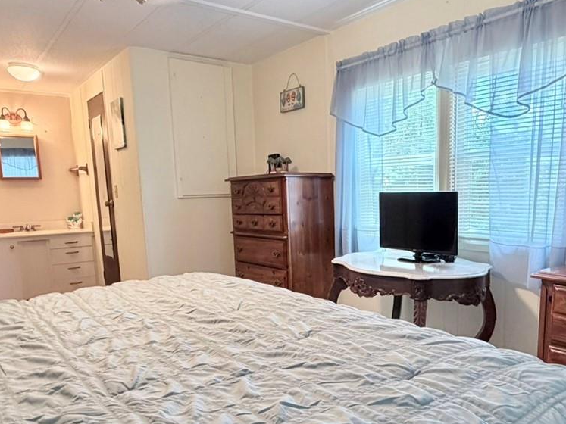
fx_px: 490
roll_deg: +0.3
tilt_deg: -9.9
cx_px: 349
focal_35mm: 30
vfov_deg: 46.3
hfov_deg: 59.3
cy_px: 267
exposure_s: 1/60
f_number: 2.2
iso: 200
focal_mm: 2.22
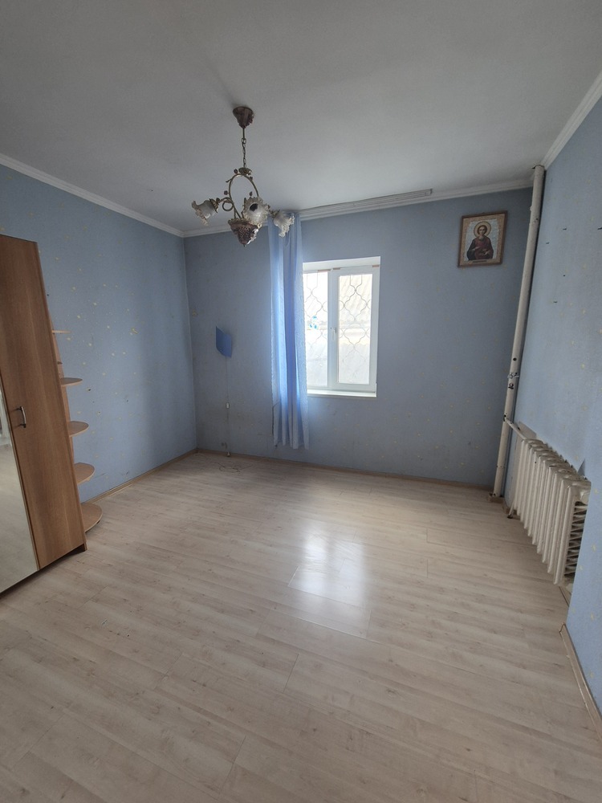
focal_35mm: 13
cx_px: 301
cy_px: 402
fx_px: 301
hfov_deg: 89.9
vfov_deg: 106.2
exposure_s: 1/50
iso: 125
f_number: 2.2
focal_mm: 2.2
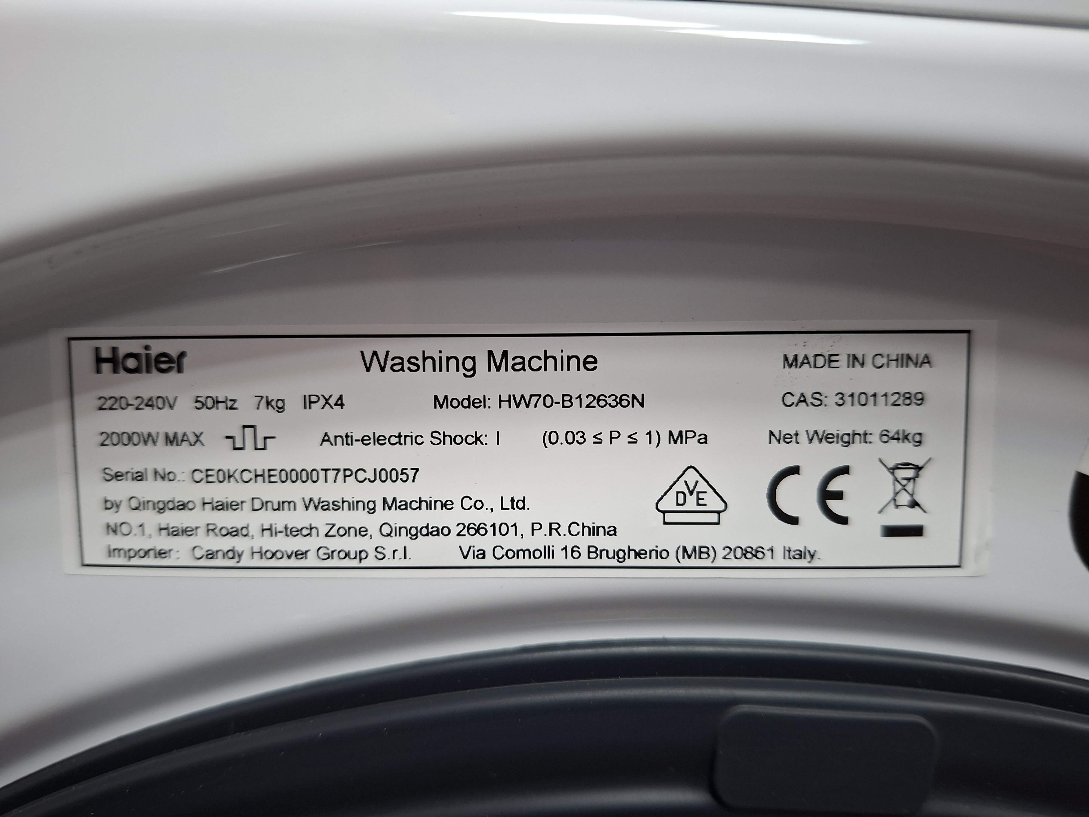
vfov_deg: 58.9
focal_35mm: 23
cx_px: 544
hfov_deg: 73.9
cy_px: 408
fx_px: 724
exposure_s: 1/33
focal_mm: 5.54
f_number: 1.8
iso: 320
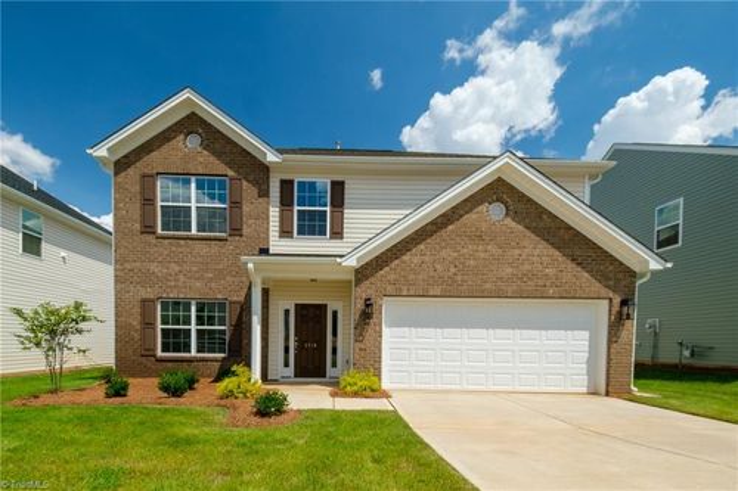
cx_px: 369
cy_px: 246
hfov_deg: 112.6
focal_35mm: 12
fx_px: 246
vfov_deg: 90.0
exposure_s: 1/1500
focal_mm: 8
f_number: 8
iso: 400
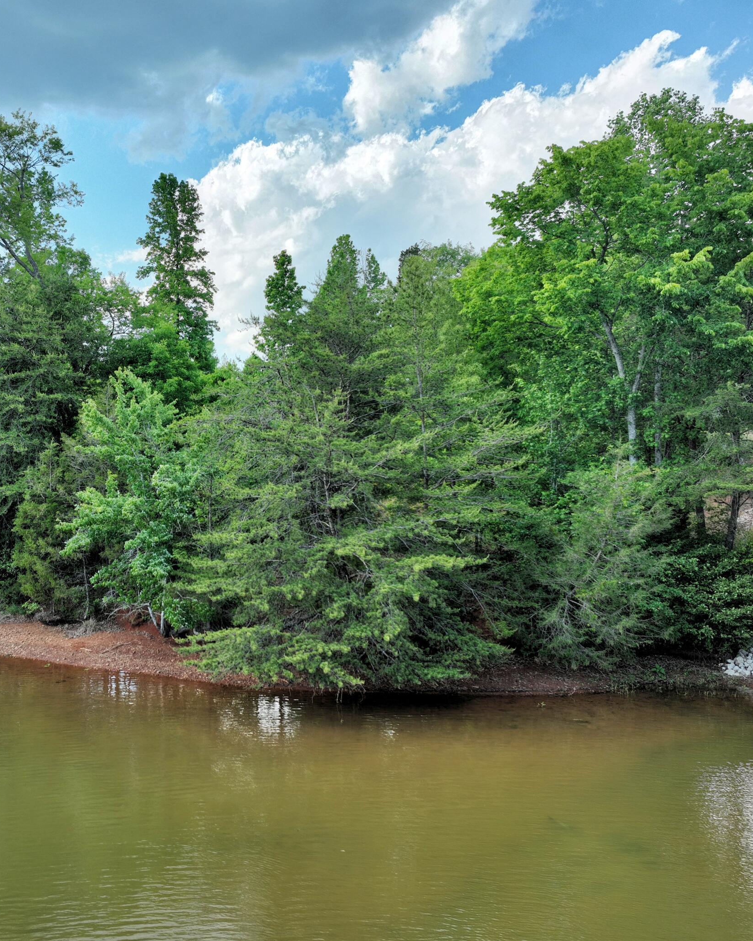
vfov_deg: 52.8
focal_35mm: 34
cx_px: 240
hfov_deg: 42.7
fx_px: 947
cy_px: 475
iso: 400
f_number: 2.8
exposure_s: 1/1000
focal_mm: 12.29
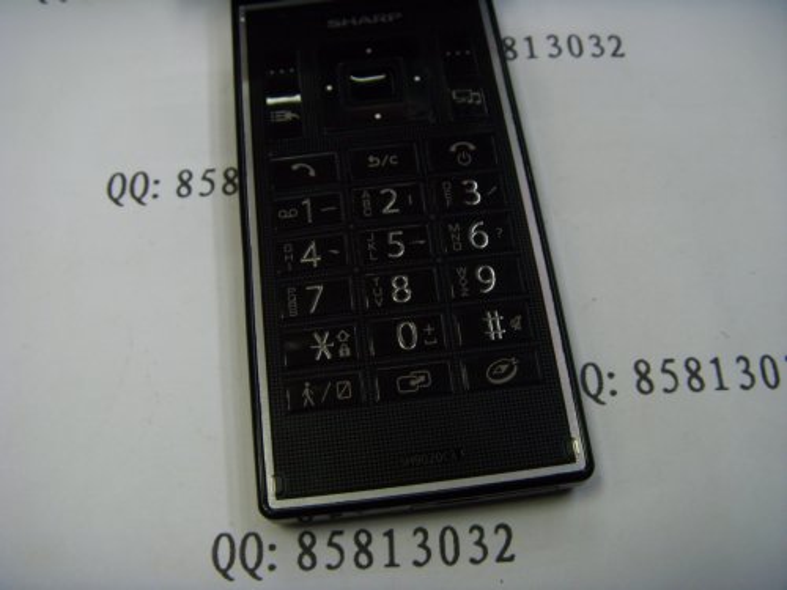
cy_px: 295
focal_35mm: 31
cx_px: 394
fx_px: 705
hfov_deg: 58.4
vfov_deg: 45.4
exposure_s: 1/30
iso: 100
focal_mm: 6.3
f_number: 3.5
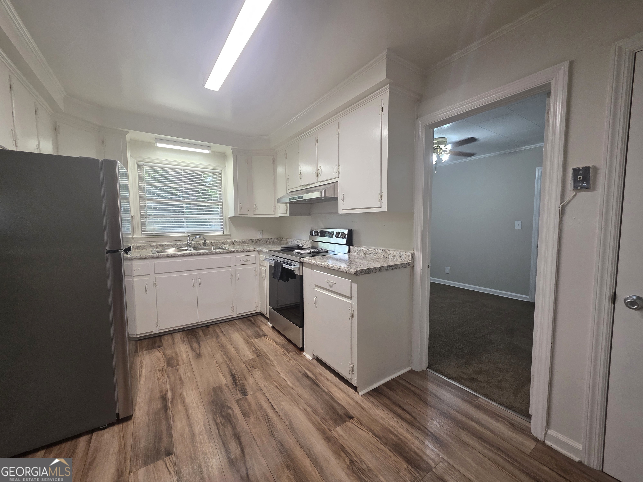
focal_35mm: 13
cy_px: 241
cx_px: 322
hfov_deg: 106.2
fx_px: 241
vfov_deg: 89.9
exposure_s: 1/120
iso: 200
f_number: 1.9
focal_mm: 2.2
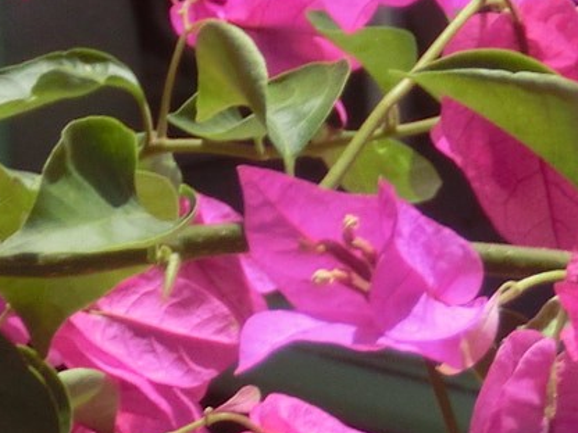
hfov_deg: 6.1
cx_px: 1334
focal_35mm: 310
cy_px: 518
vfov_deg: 4.8
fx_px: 5176
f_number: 5.1
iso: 80
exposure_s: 1/500
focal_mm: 11.3
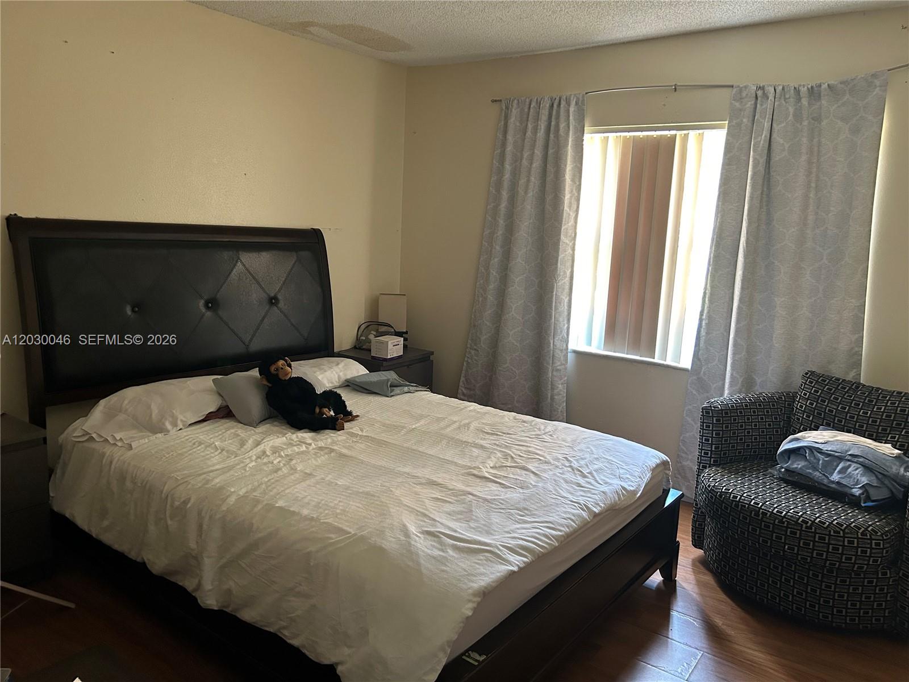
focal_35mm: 26
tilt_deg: -10.3
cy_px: 341
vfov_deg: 53.1
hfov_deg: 67.3
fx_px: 683
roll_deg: -1.7
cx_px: 454
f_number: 1.5
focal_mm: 5.7
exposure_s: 1/60
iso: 400
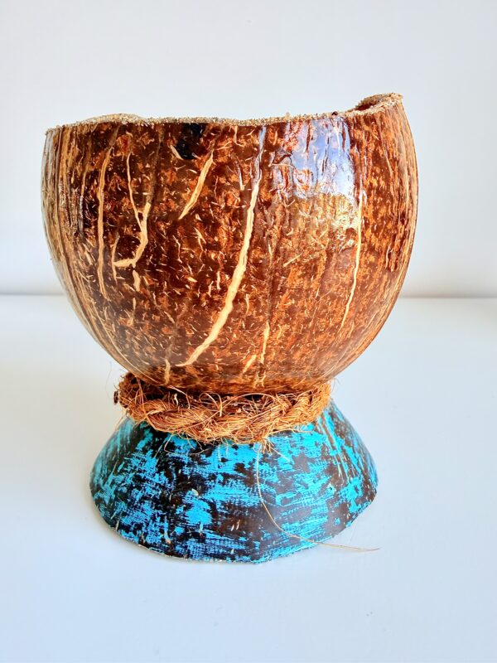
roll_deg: +0.5
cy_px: 332
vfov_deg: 71.6
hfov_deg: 56.8
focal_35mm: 24
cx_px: 248
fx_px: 459
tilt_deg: -10.9
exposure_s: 1/99
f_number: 2.2
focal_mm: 2.22
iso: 125
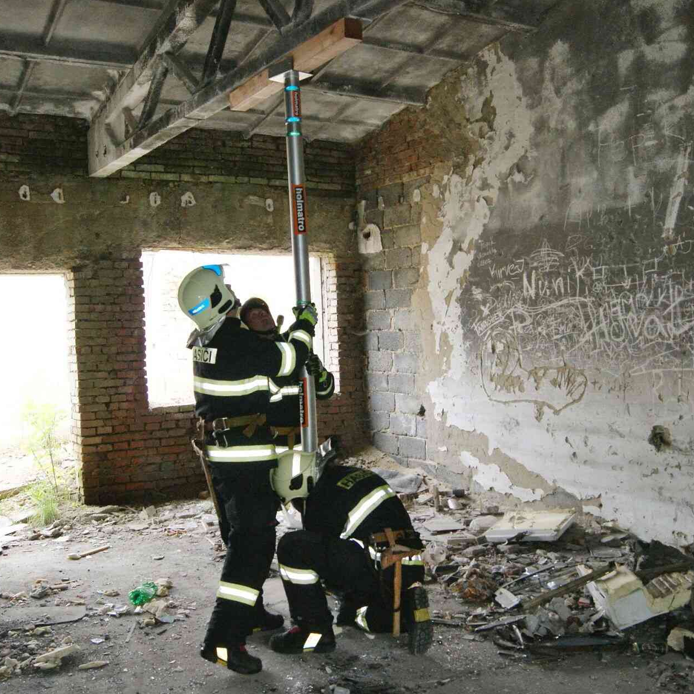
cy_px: 350
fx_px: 794
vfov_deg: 47.2
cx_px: 346
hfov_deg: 47.2
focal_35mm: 35
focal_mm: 18
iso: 320
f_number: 4.5
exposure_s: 1/80
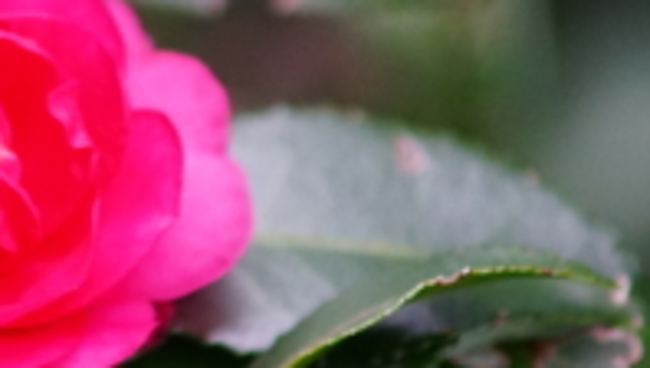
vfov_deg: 1.7
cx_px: -56
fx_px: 12254
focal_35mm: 710
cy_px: 130
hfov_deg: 3.0
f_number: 4
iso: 2500
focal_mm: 210
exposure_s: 1/400
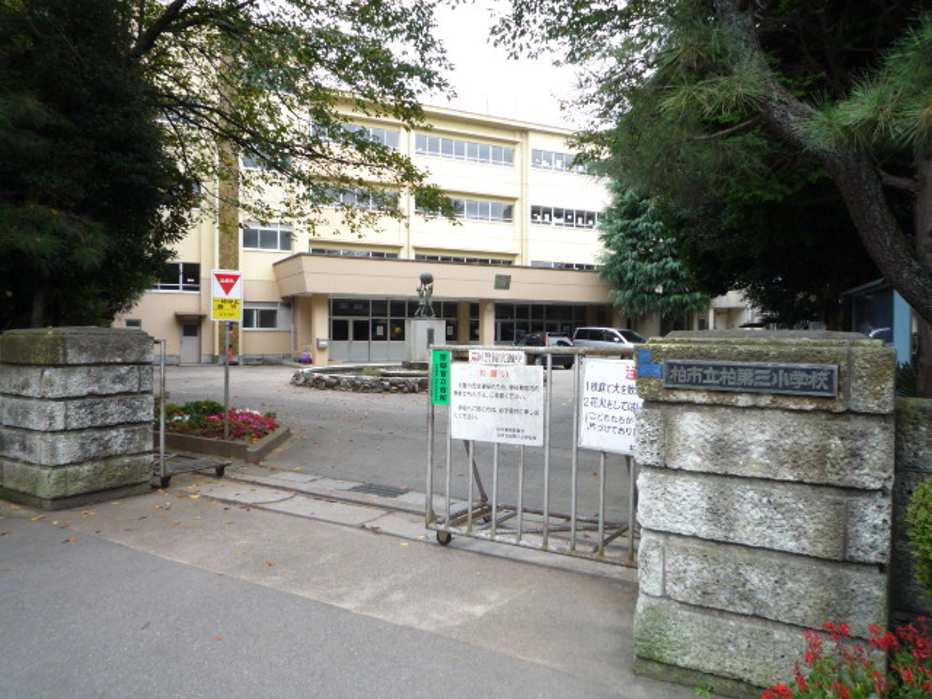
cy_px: 350
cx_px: 466
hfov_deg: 69.4
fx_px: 673
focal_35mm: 25
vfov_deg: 54.9
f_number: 2.8
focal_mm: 4.4
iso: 100
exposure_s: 1/160
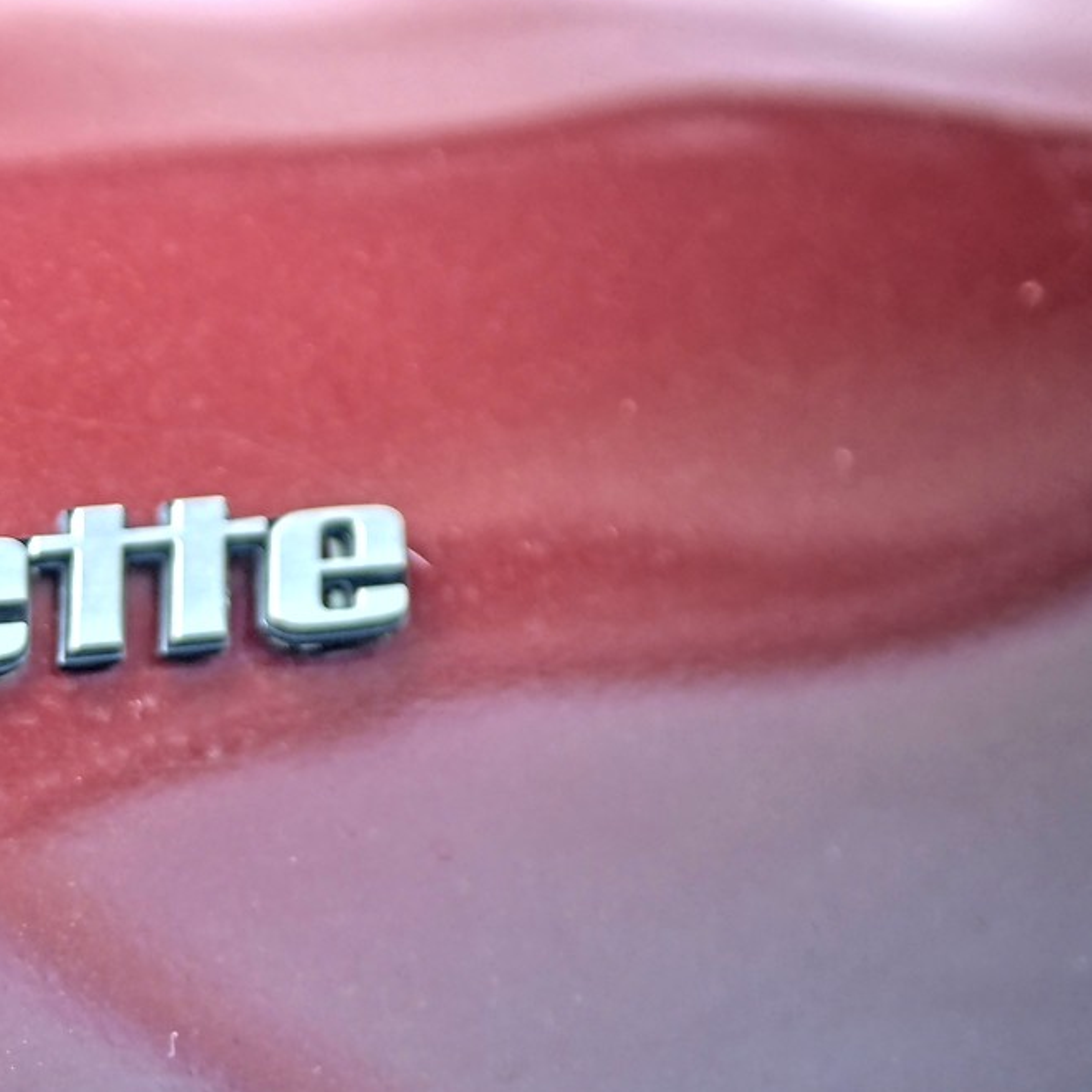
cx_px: 126
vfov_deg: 12.8
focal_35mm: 136
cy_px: 625
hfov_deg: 12.8
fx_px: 4848
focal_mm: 55
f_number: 2.8
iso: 400
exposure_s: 1/60
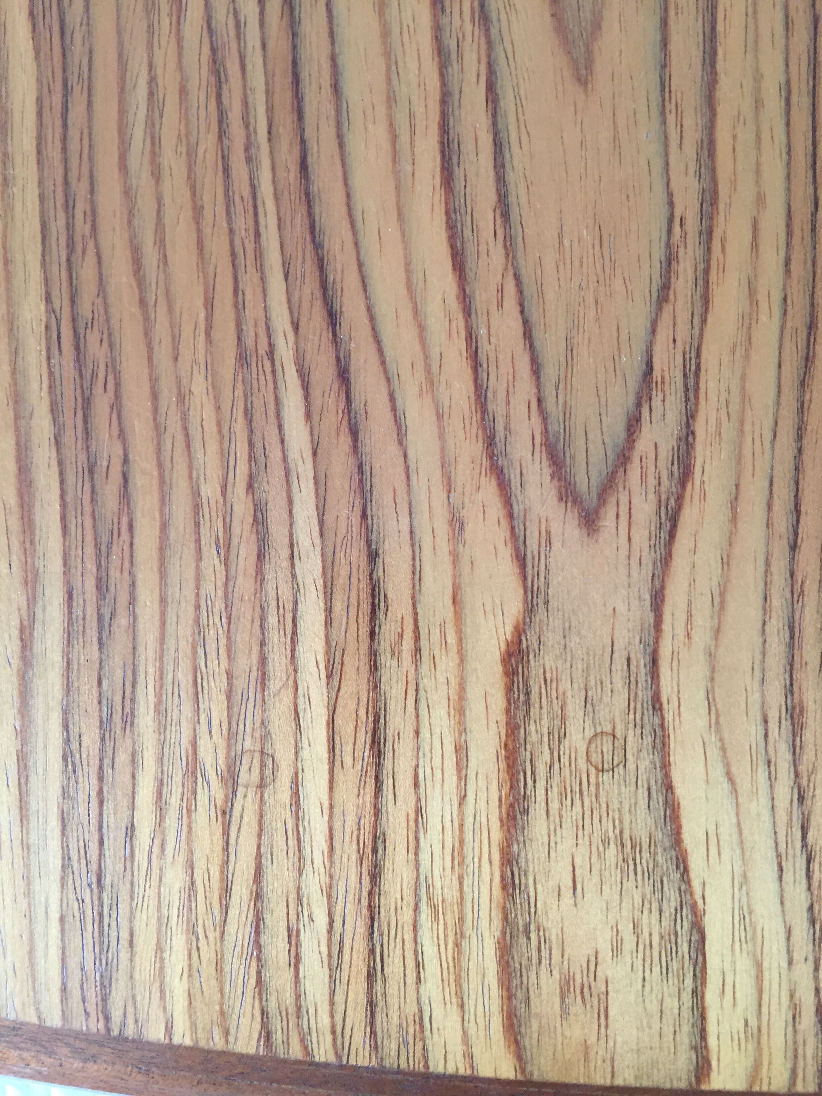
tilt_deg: -87.3
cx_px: 411
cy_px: 548
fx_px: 918
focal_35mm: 29
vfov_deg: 61.7
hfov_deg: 48.2
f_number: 2.2
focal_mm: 4.15
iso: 125
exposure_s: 1/33
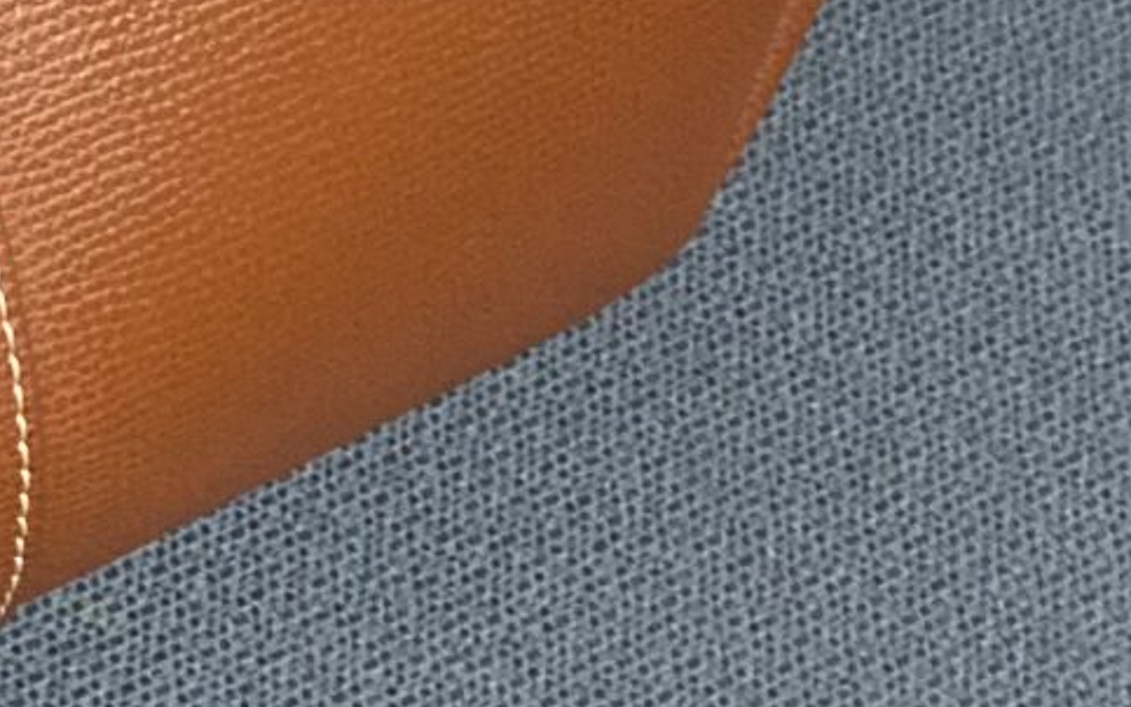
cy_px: -520
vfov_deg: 8.7
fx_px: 4501
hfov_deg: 13.8
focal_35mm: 146
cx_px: -361
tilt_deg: -49.0
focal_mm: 4.25
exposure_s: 1/33
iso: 320
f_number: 1.8
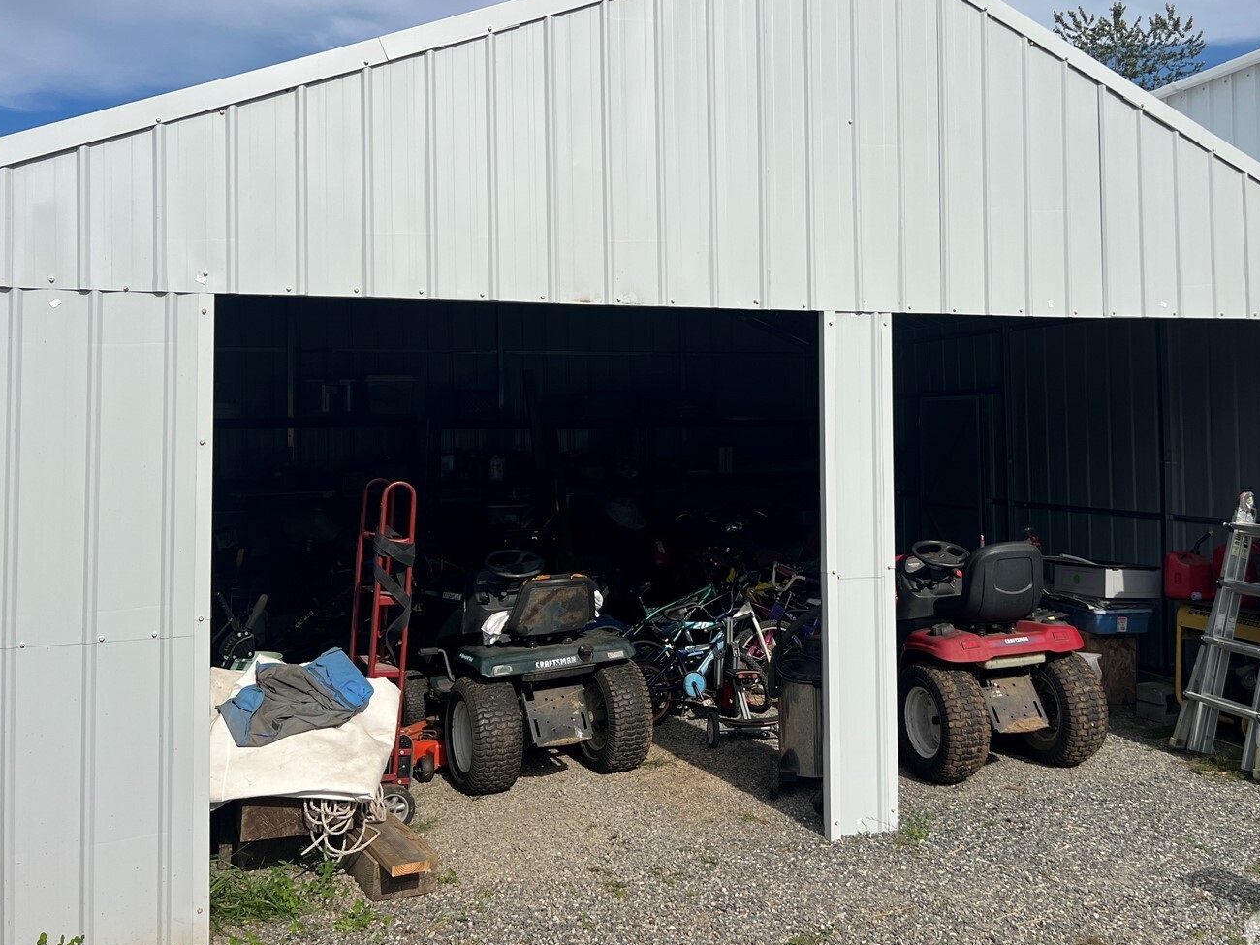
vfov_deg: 44.0
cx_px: 721
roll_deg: +1.1
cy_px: 392
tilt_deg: +1.1
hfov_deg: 56.6
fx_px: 1165
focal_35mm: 32
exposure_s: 1/5882
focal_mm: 5.7
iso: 50
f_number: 1.5
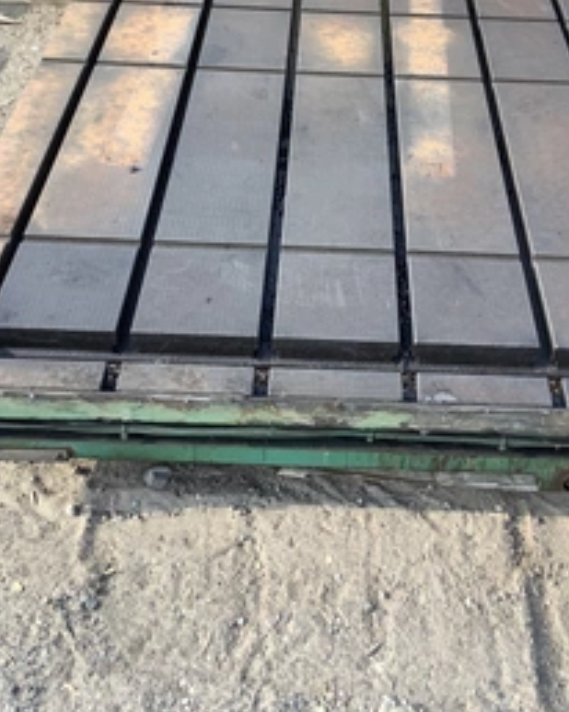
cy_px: 315
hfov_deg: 32.0
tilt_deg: -41.0
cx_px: 343
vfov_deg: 39.5
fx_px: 991
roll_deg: -3.5
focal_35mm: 47
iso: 25
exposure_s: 1/272
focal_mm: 3.3
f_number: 2.4
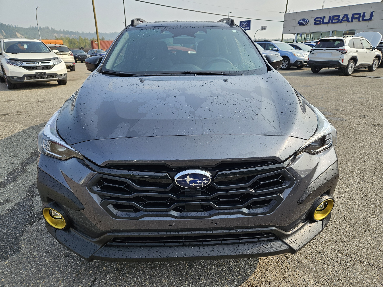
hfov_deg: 73.9
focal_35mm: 23
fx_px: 254
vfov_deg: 58.9
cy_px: 144
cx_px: 192
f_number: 1.8
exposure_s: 1/1311
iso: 40
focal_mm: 5.4
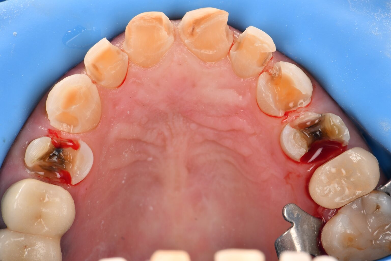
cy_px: 130
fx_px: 1368
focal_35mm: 126
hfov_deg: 16.3
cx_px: 196
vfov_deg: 10.9
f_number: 32
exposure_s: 1/160
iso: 200
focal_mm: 105
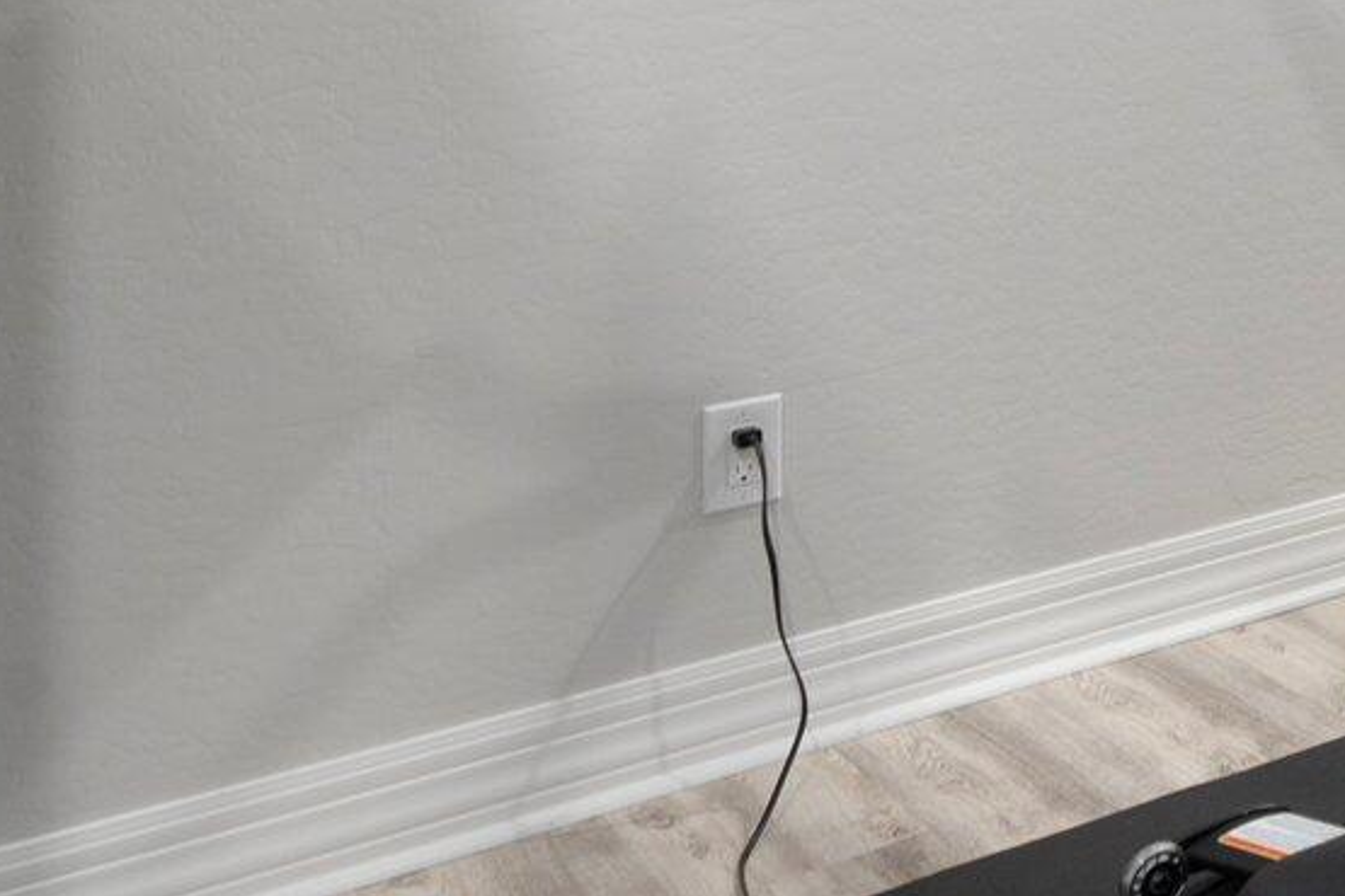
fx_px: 2204
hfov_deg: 23.9
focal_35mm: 59
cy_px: -239
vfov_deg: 21.1
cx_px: 2179
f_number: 8
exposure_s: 1/3
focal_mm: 16
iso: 1000
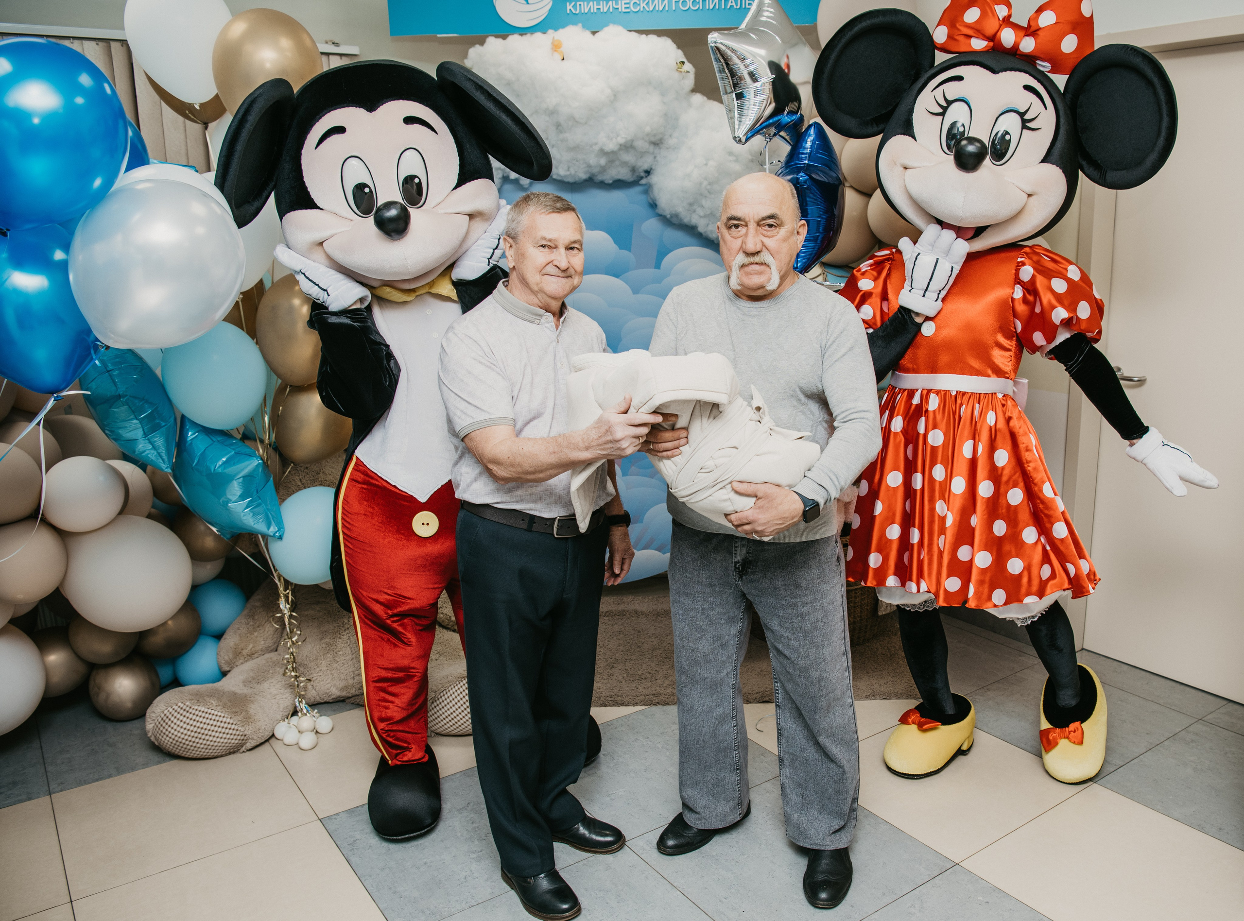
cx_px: 721
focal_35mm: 27
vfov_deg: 50.2
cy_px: 480
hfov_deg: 64.3
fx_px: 983
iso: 160
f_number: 4
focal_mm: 24
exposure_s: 1/160
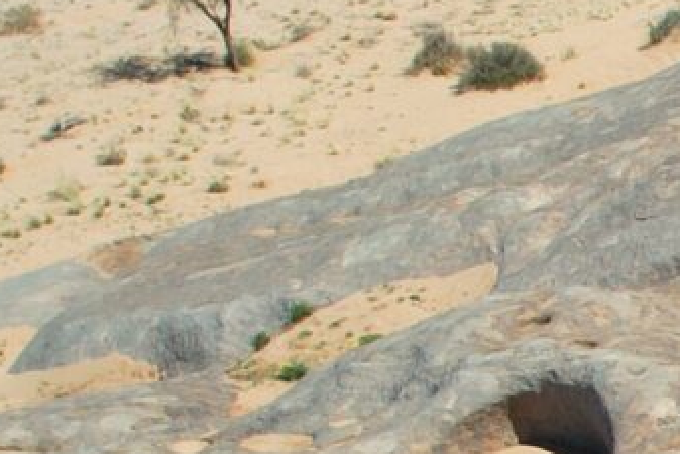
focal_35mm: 167
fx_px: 3156
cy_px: 909
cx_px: 1992
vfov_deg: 7.9
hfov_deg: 9.7
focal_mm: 8.38
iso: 100
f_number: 2.8
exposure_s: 1/640
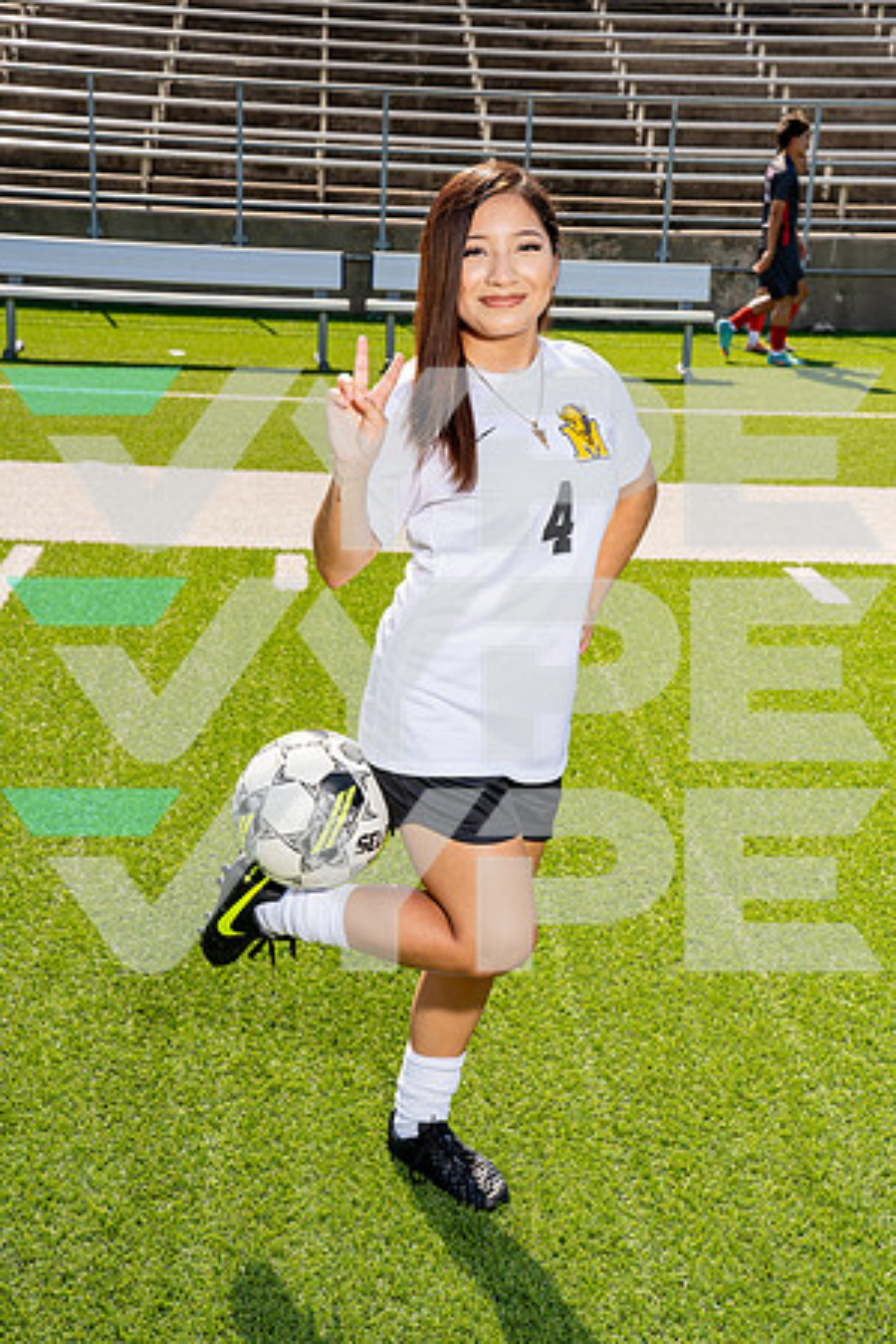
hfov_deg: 24.2
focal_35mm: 56
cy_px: 672
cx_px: 448
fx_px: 2091
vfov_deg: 35.6
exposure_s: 1/250
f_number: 11
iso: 320
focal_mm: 56
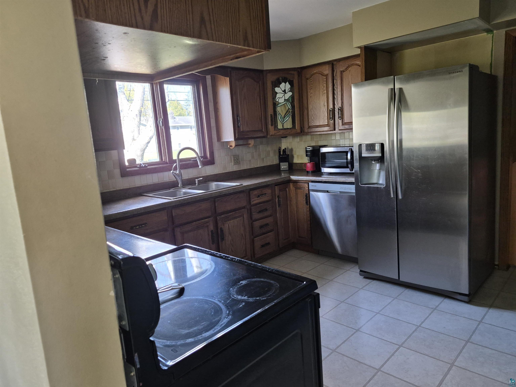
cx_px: 258
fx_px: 343
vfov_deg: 58.9
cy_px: 194
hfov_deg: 73.9
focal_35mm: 23
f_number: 1.8
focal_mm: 5.4
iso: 800
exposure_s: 1/120
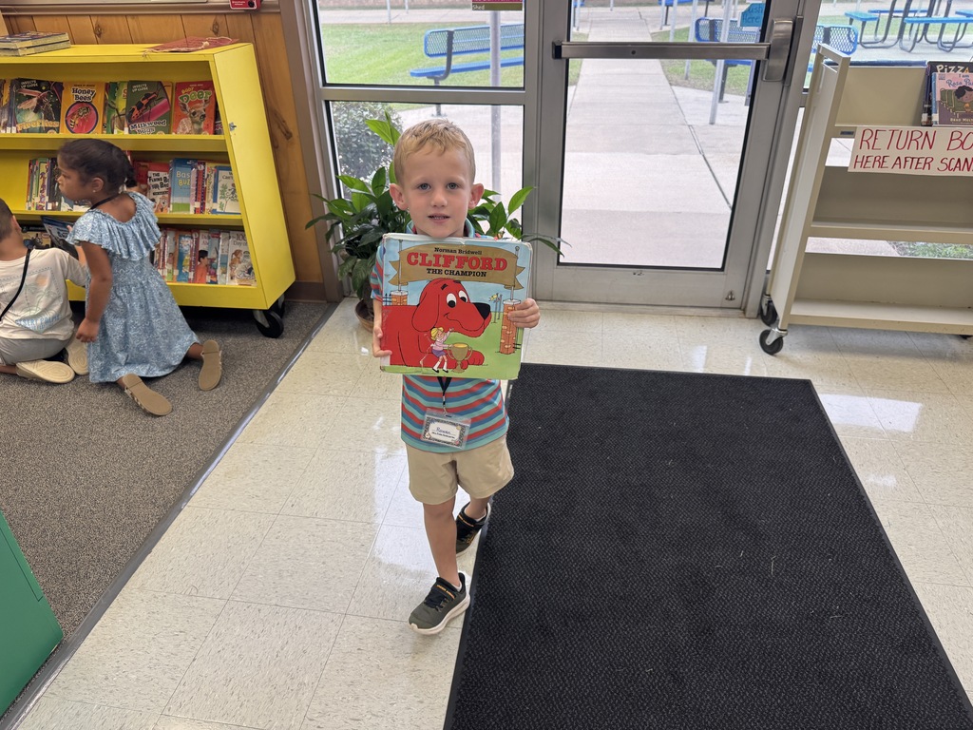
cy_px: 365
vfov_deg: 56.8
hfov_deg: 71.6
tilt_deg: -31.0
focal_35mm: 24
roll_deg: +0.8
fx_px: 675
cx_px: 486
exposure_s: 1/120
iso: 100
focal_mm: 6.76
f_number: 1.78
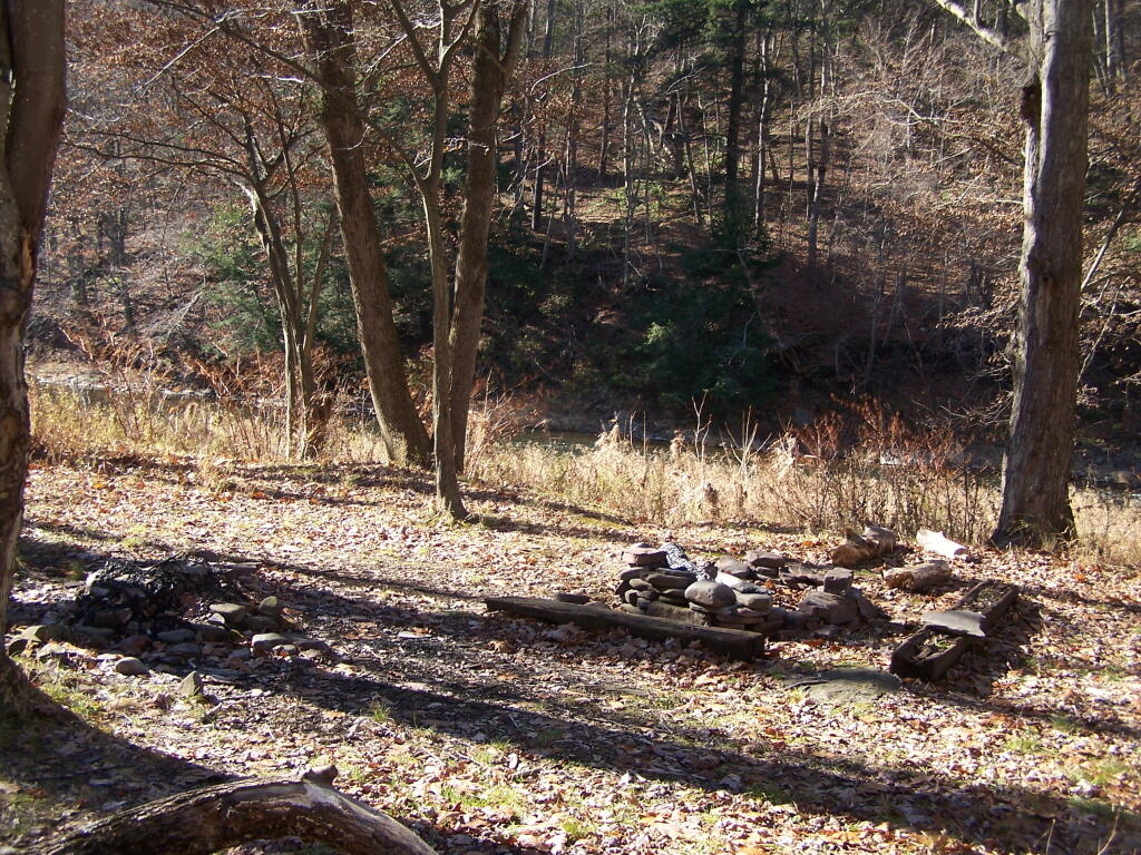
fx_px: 1253
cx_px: 570
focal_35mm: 38
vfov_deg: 37.7
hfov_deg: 49.0
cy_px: 428
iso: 100
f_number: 2.8
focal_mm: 6.3
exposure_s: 1/320
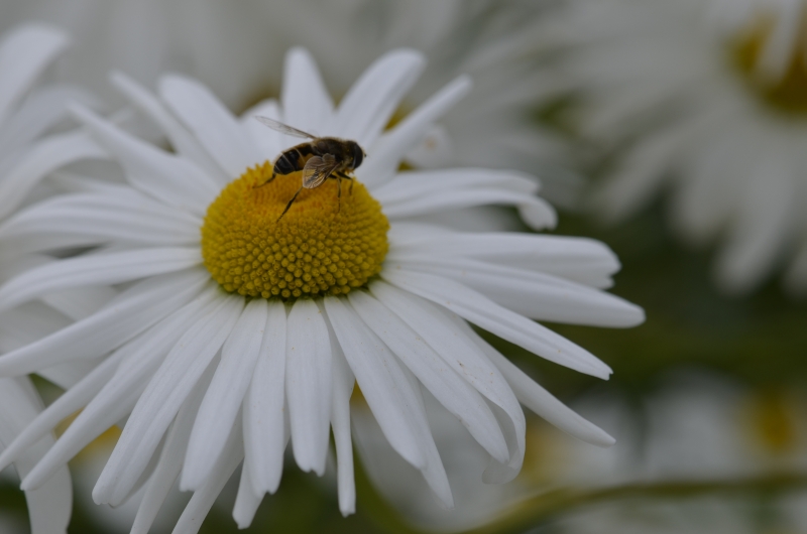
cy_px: 267
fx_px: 2852
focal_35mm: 128
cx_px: 404
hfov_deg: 16.1
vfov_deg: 10.7
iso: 200
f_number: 7.1
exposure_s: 1/500
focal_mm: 85
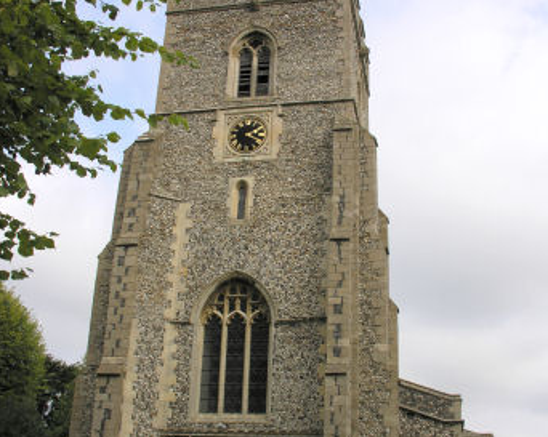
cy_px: 239
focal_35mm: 46
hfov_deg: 40.4
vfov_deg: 32.7
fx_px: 745
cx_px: 273
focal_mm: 8.9
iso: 50
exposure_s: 1/158
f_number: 5.6
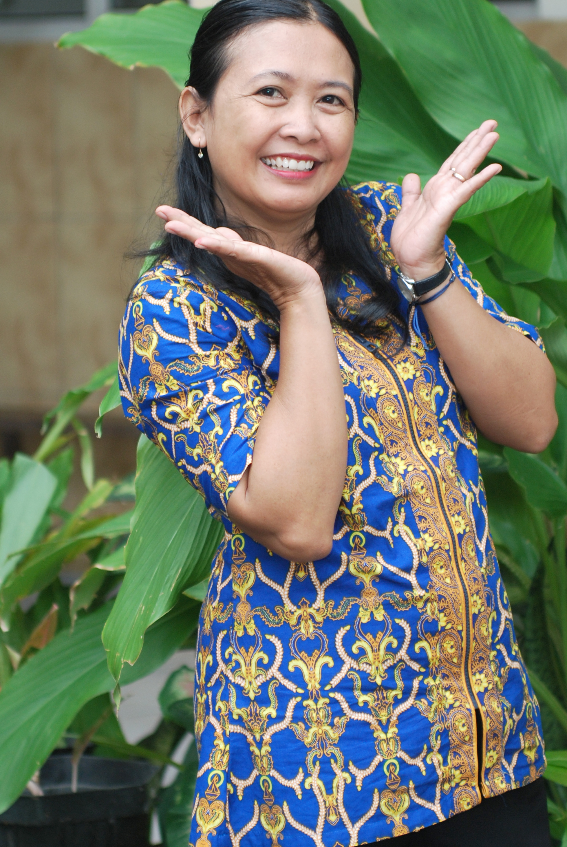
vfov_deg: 14.7
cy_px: 408
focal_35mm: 139
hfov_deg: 9.9
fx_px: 3274
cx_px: 328
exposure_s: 1/125
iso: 200
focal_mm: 70
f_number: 2.8
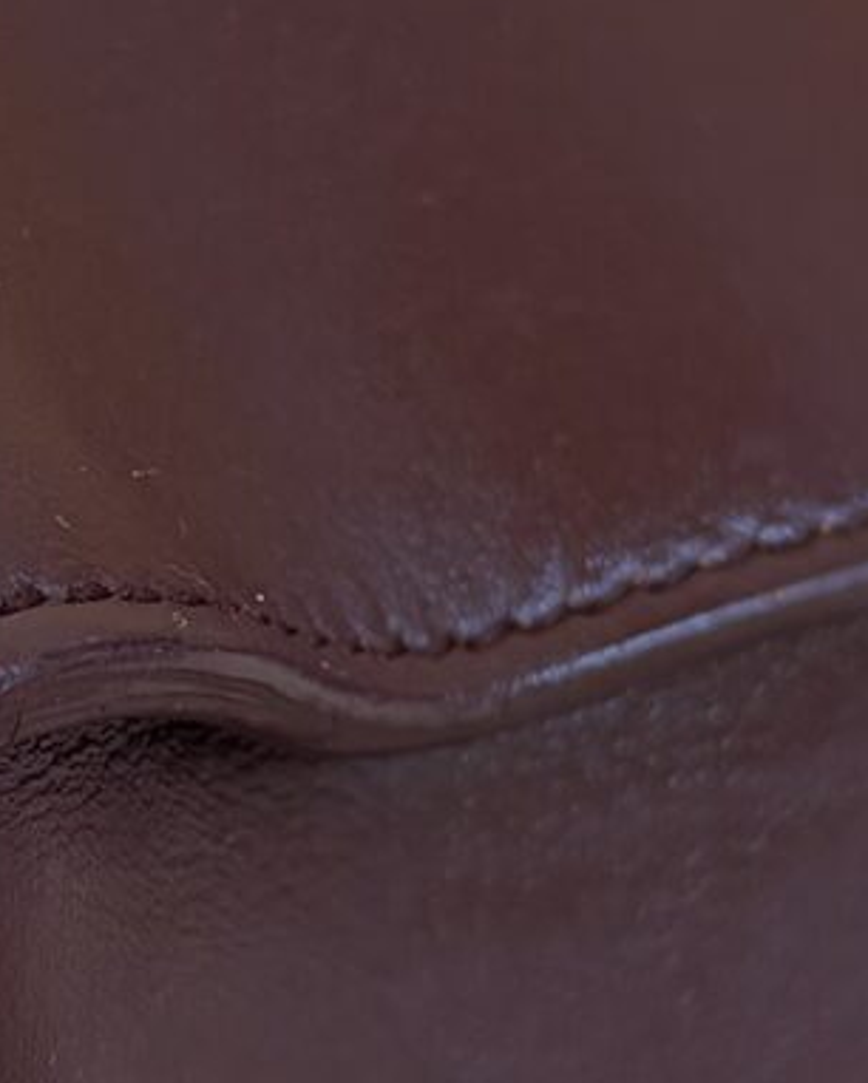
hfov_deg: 9.8
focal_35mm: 157
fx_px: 5038
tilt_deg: -51.0
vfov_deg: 12.3
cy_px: 516
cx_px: 150
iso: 200
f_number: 1.78
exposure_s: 1/121
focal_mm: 6.76
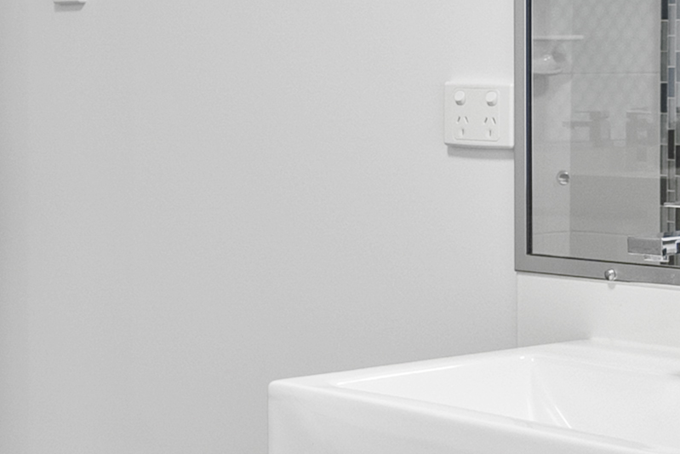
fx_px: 2002
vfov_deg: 12.9
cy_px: 92
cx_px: 525
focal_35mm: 106
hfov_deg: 19.1
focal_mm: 14
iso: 800
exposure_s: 1/20
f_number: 5.6
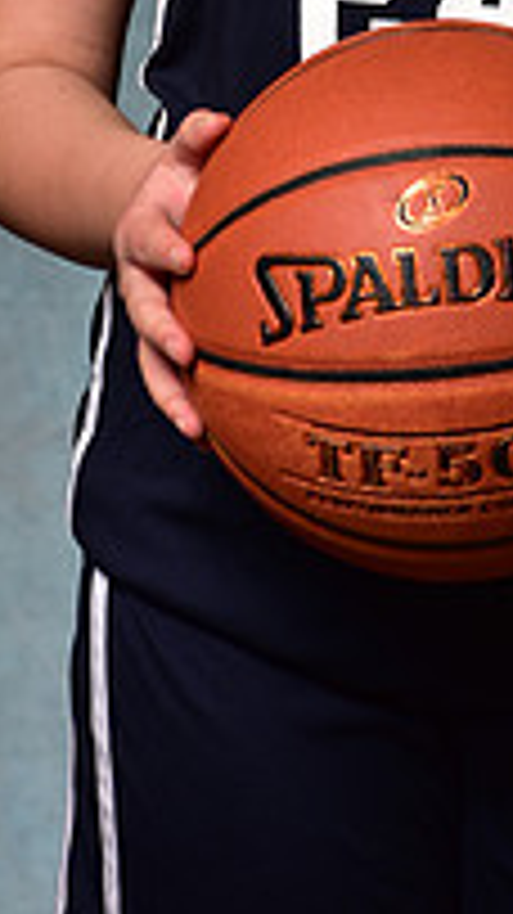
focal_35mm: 210
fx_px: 5085
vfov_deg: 10.0
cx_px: 421
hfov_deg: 5.8
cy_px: -356
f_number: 5
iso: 100
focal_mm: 70
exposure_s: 1/200
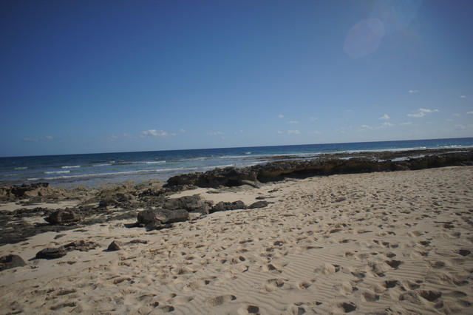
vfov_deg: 53.1
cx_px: 236
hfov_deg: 73.8
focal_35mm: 24
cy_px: 158
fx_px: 315
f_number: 8
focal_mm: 16
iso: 200
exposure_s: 1/1000
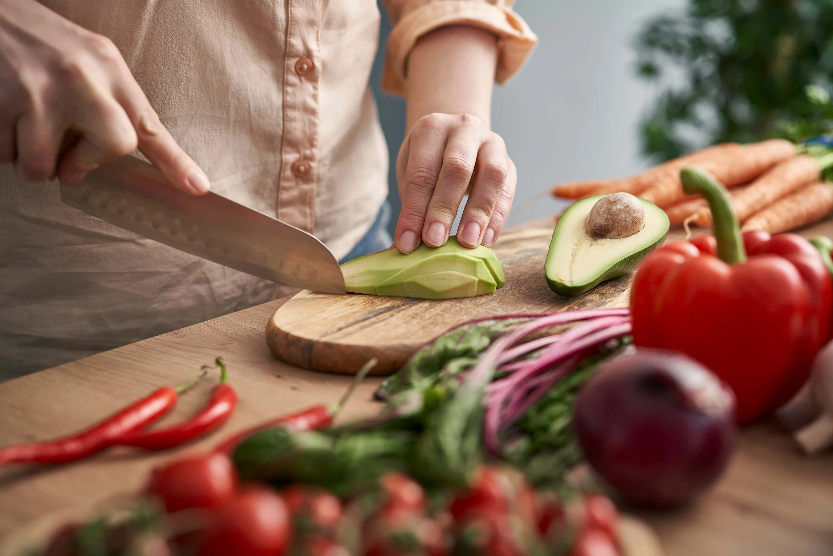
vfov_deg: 27.0
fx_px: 1157
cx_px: 416
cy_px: 278
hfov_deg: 39.6
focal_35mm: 50
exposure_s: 1/100
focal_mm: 50
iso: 250
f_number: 2.2
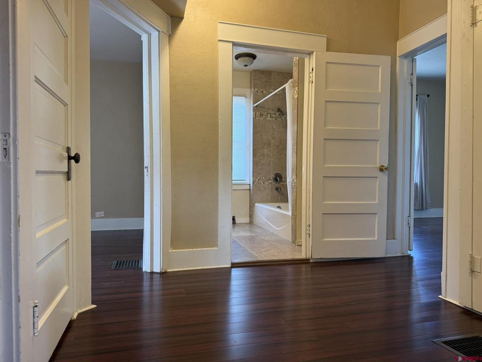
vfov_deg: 56.8
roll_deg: +0.4
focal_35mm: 24
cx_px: 241
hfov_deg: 71.6
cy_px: 181
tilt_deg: -0.2
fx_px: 334
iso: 250
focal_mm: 6.76
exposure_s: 1/120
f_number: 1.78
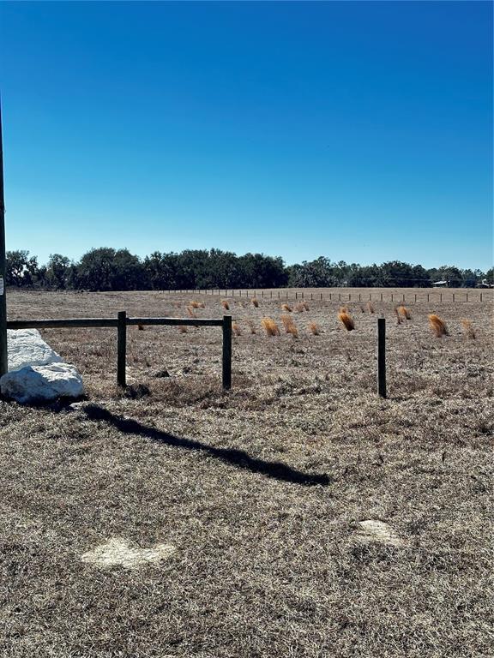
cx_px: 247
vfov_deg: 39.7
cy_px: 329
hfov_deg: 30.3
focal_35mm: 48
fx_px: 913
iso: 64
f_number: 1.78
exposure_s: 1/1517
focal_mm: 6.86
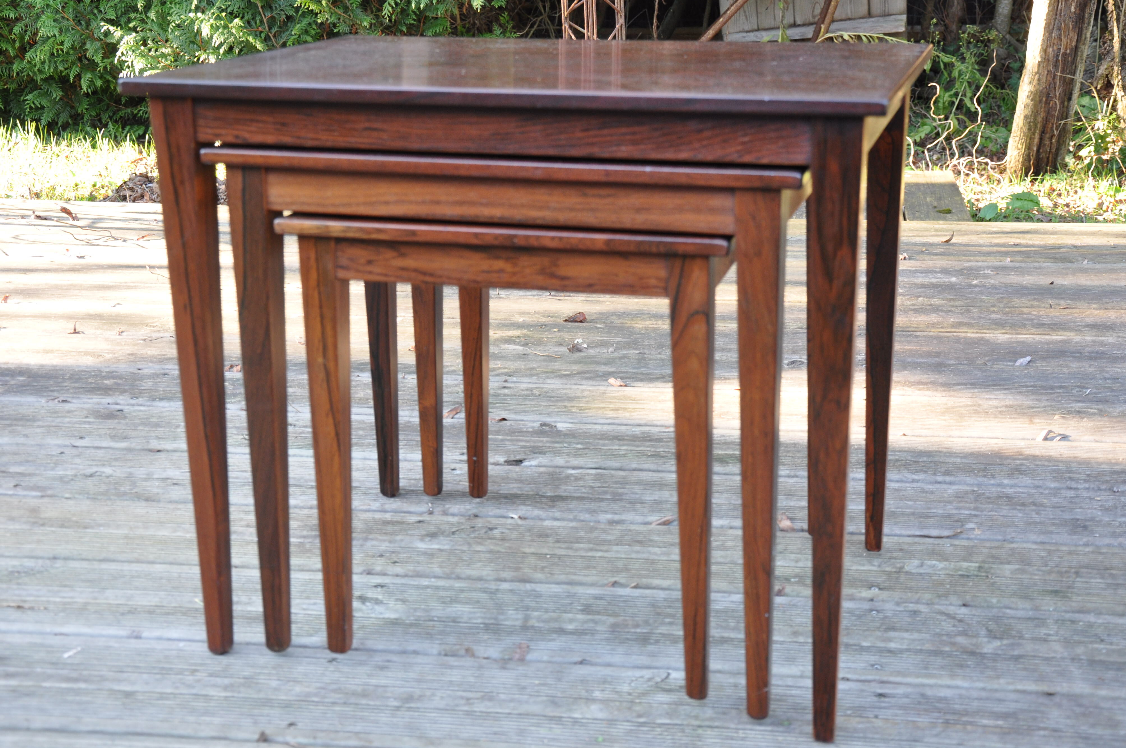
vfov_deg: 28.0
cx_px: 592
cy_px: 366
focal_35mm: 48
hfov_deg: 41.1
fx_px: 1499
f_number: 6.7
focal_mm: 30
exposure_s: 1/45
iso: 500
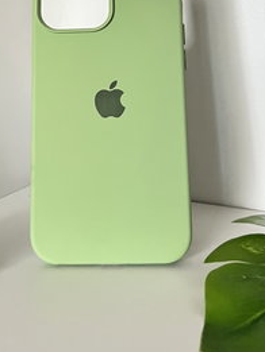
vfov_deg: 34.5
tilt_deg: -3.8
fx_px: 541
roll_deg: +3.0
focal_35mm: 53
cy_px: 48
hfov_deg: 27.5
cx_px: 112
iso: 500
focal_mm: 5.7
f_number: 1.5
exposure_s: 1/60
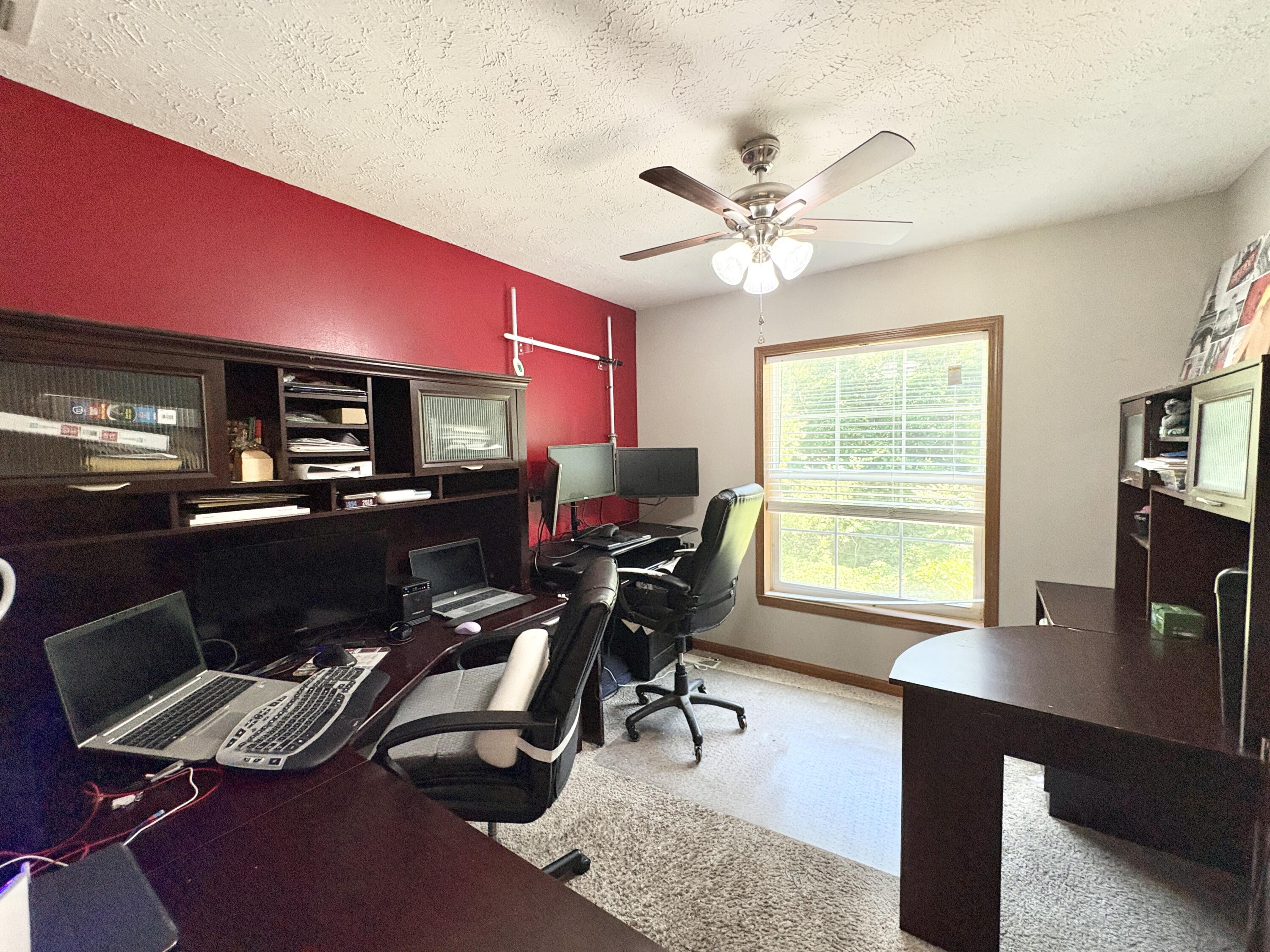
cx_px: 635
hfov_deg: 102.1
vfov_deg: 85.7
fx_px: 514
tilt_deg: -2.9
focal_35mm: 14
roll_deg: +1.4
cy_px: 476
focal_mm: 2.22
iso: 400
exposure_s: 1/120
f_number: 2.2
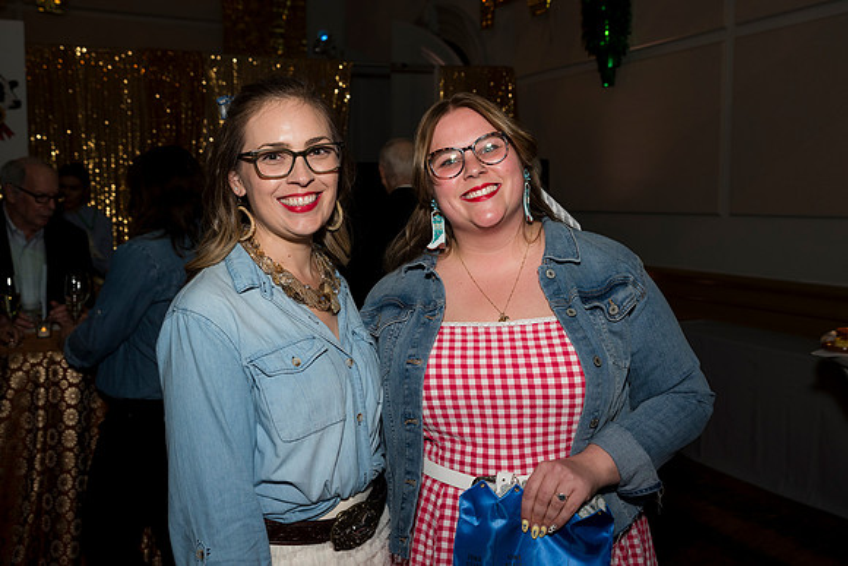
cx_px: 446
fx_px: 871
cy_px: 268
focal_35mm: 37
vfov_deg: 36.0
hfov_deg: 51.9
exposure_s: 1/160
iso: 800
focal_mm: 35
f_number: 5.6
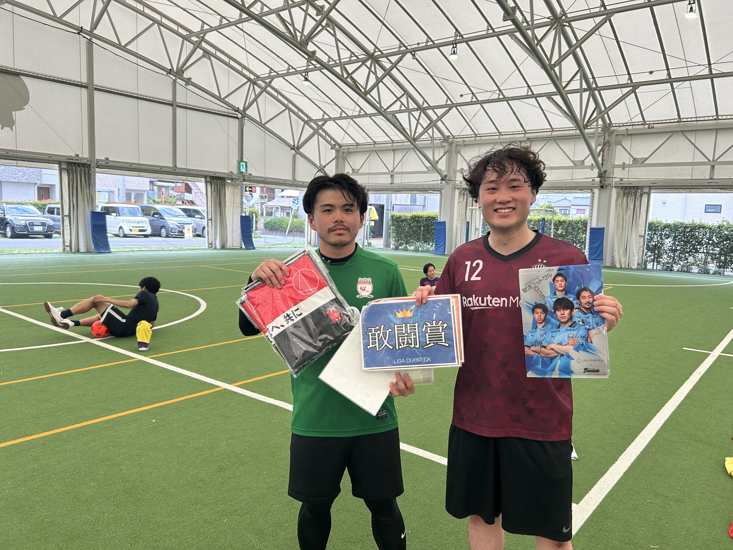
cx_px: 366
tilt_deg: -7.0
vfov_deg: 53.1
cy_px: 275
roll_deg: -2.3
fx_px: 551
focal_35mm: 26
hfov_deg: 67.3
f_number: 1.5
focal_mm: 5.7
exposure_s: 1/170
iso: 40
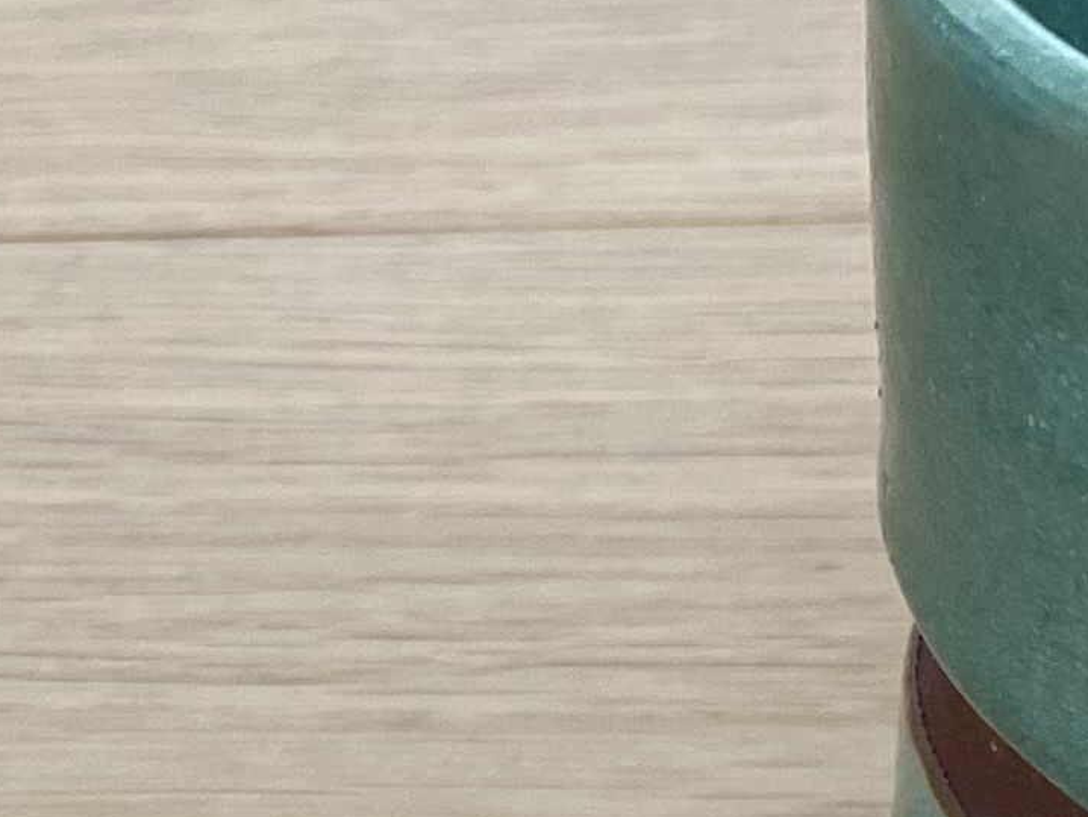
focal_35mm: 146
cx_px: 124
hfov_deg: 13.4
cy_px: 778
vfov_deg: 10.1
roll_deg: +0.2
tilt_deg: -35.3
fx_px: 4590
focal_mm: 4.25
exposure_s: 1/121
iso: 100
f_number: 1.8
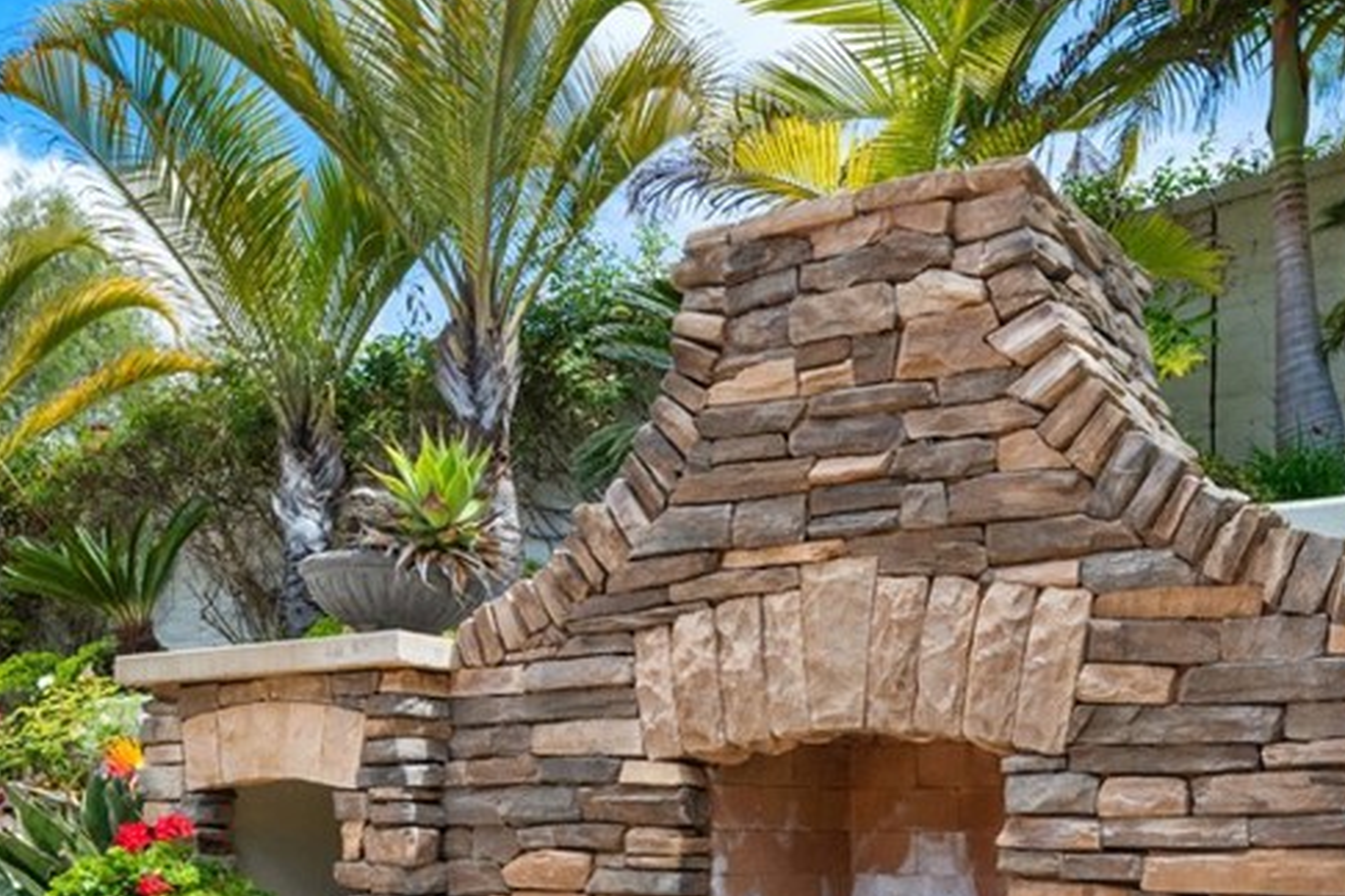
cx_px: 811
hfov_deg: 48.2
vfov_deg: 31.3
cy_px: 861
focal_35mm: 40
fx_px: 1494
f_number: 8
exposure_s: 1/400
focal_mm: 19
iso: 400
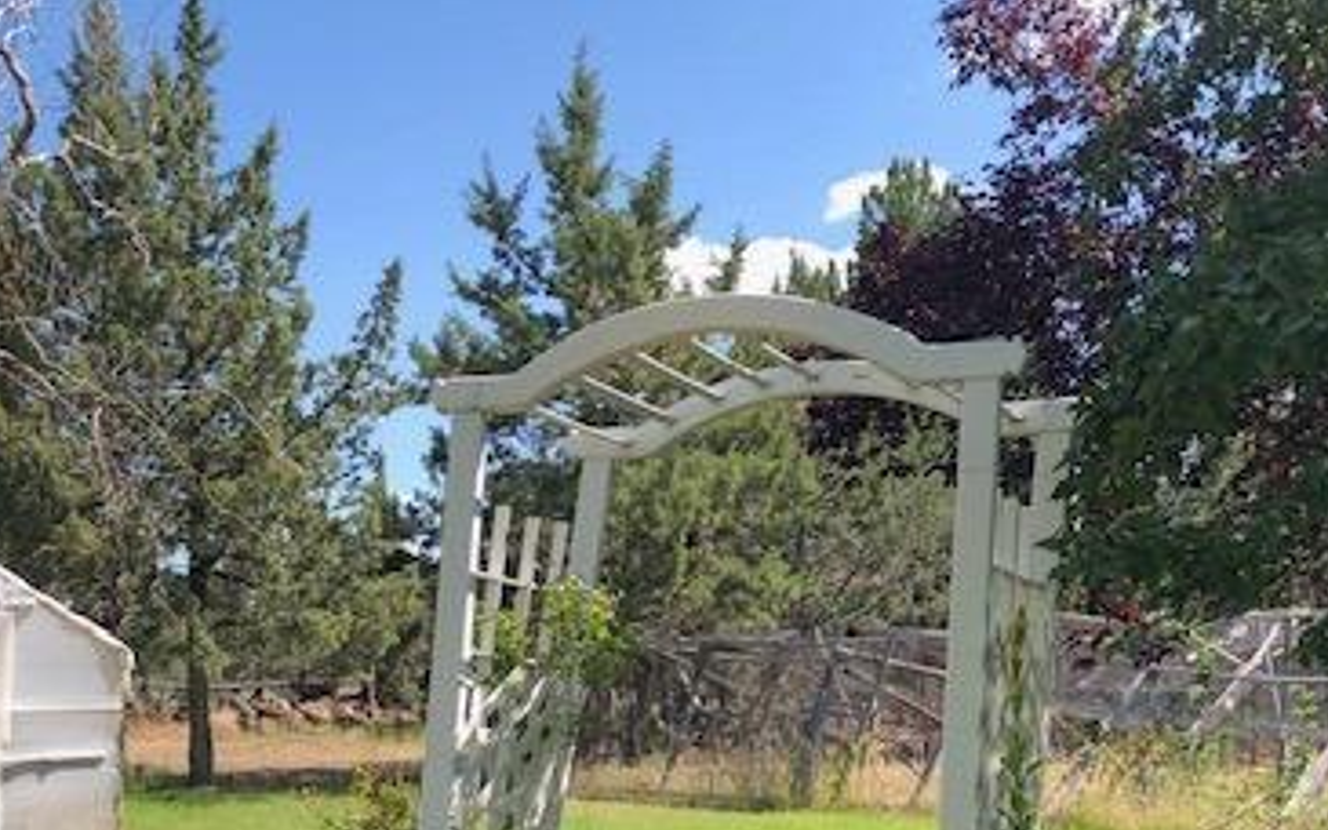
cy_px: 633
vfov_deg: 24.6
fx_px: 1882
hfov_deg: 38.9
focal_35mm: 52
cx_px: 673
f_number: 1.8
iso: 20
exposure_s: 1/1000
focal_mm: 4
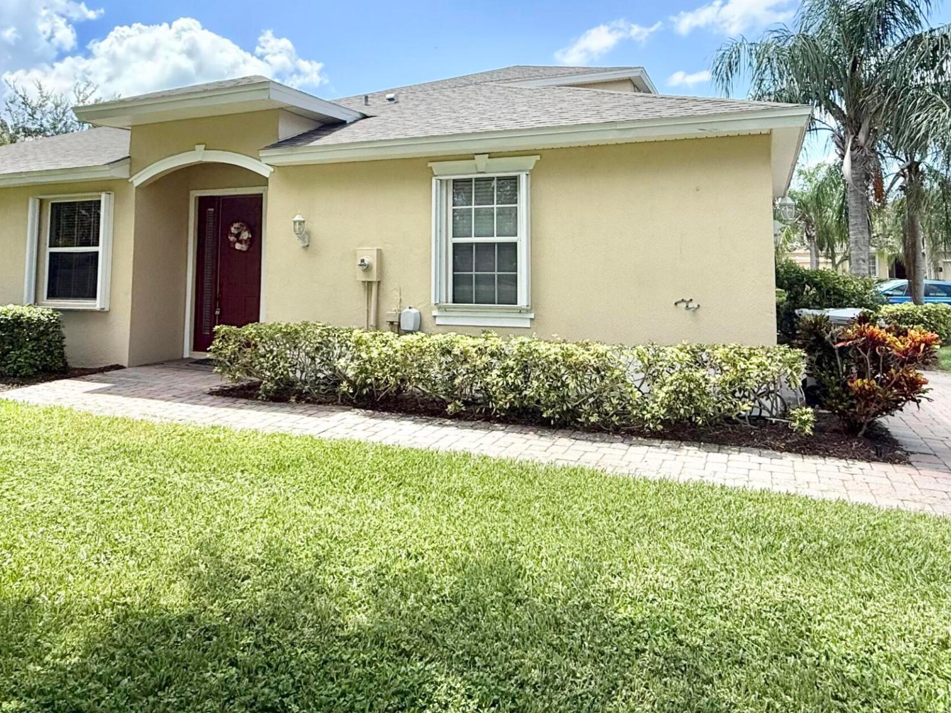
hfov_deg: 69.4
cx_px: 492
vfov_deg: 53.5
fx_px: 687
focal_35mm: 25
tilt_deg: +4.6
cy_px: 220
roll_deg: +0.1
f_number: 2.2
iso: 80
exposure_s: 1/1901
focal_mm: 2.22
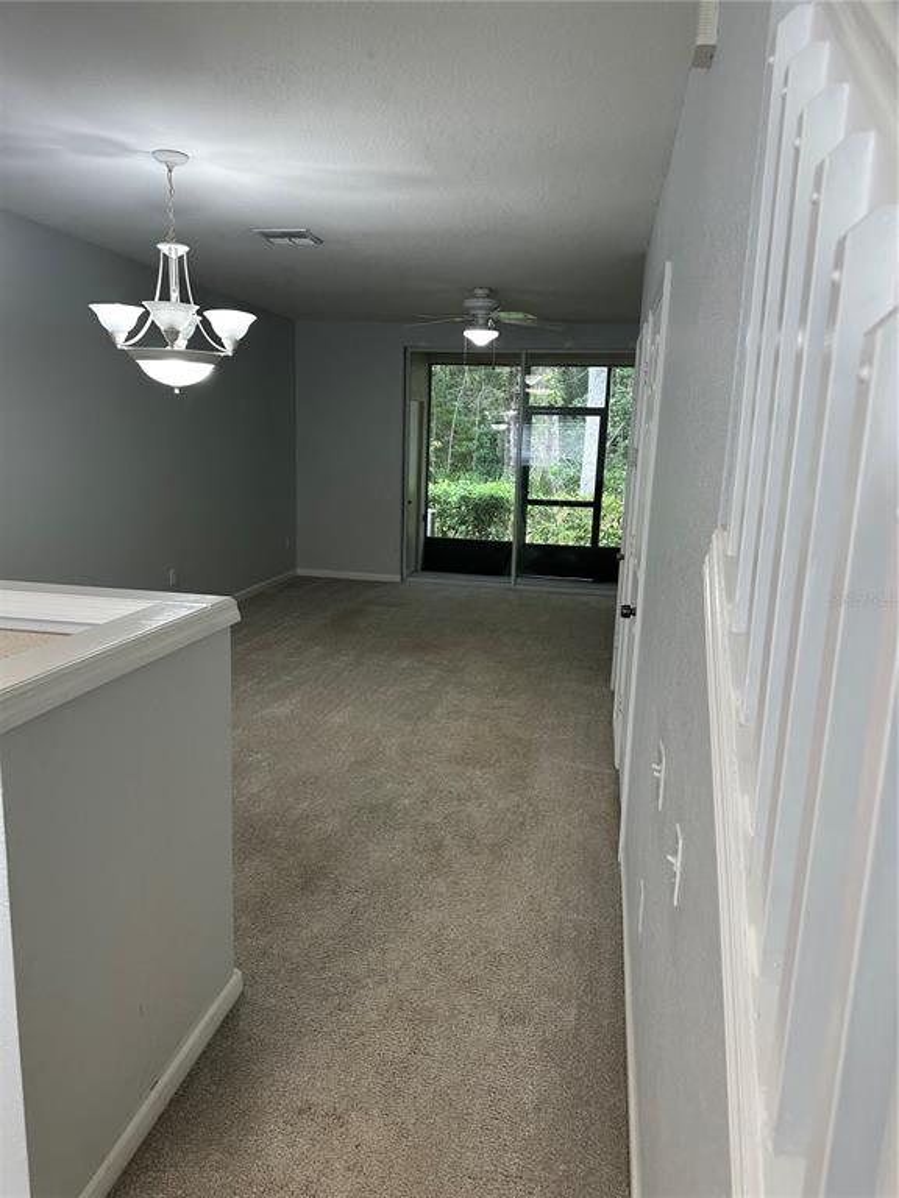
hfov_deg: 56.8
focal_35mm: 24
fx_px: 831
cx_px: 450
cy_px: 599
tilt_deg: -13.3
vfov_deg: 71.6
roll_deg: -3.4
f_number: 1.78
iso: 125
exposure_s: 1/120
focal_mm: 6.86
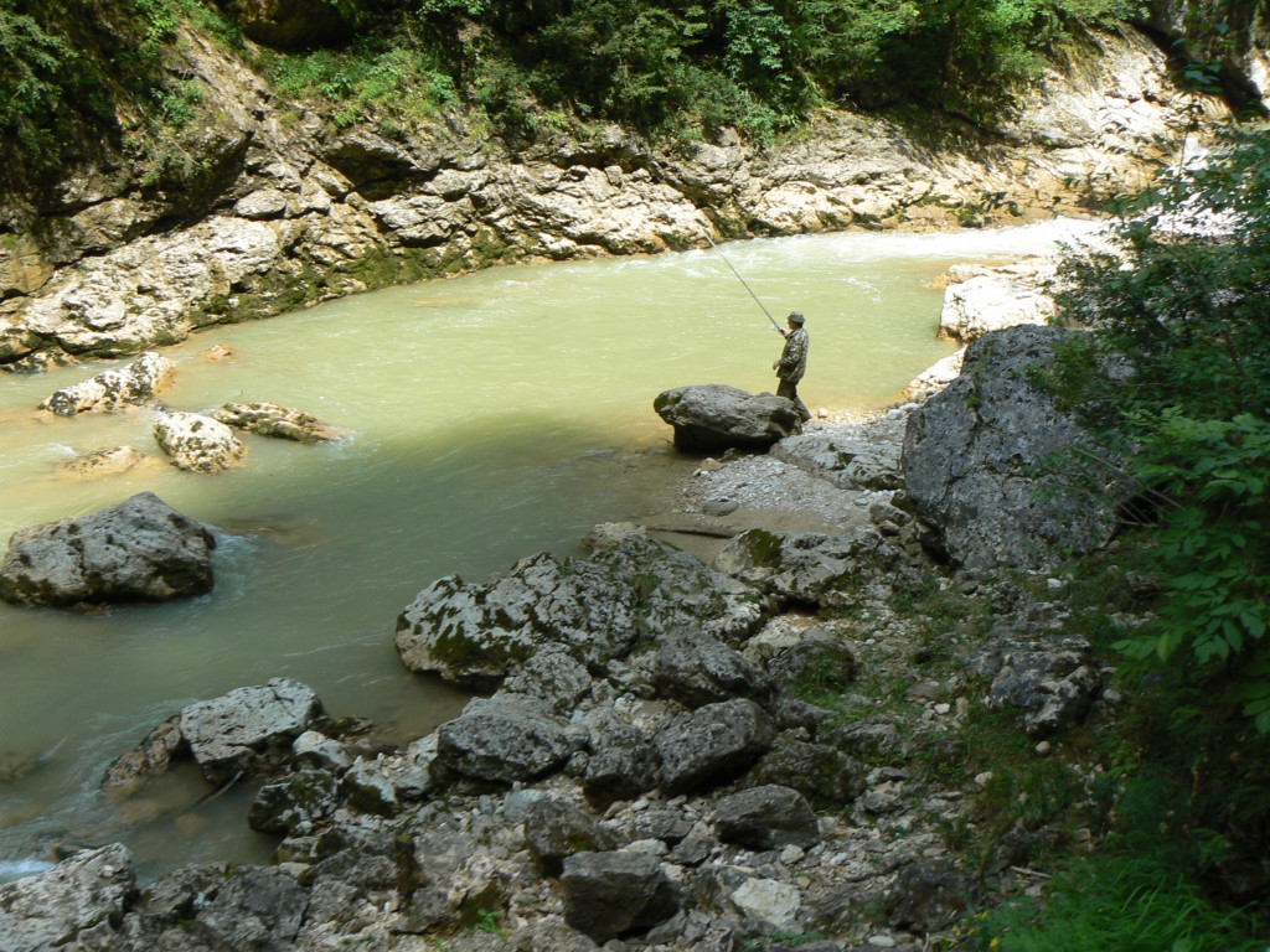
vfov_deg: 39.7
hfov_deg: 51.4
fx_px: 1321
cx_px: 635
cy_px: 476
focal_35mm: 36
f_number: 5.6
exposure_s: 1/200
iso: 80
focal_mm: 6
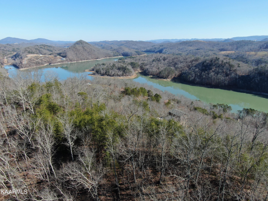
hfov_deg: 71.6
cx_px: 134
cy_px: 100
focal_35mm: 24
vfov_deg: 56.8
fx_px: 186
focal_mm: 4.39
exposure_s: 1/1000
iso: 100
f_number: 2.8
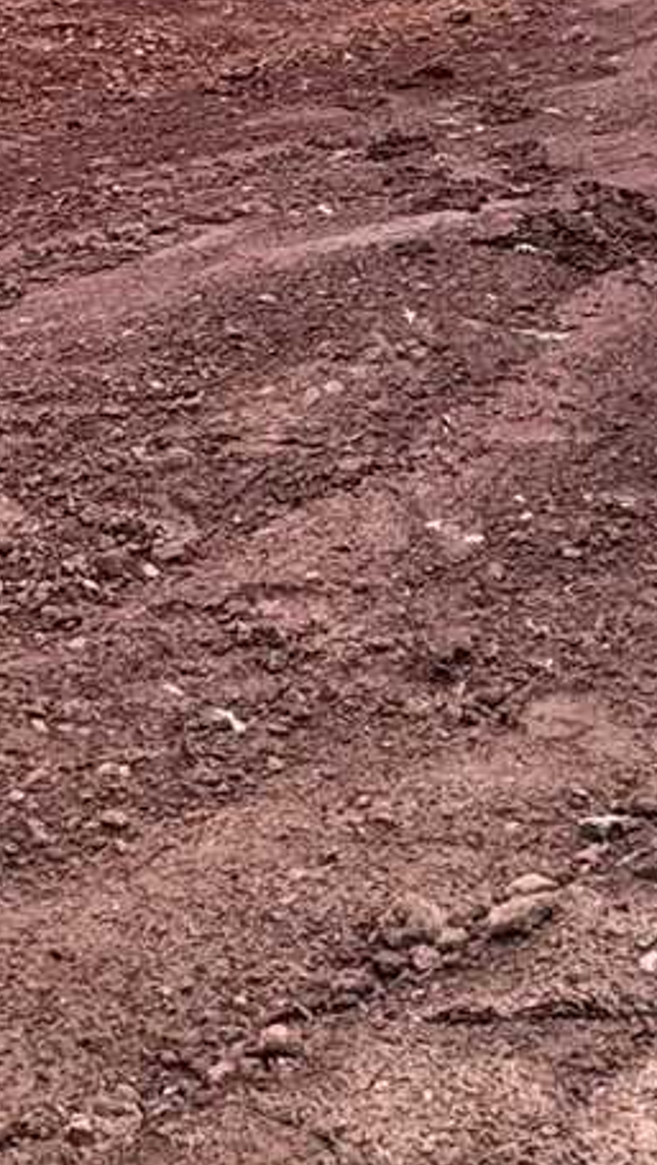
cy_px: 253
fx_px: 2381
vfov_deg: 27.0
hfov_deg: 15.1
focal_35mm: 77
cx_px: -143
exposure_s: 1/357
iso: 40
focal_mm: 2.22
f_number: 2.2
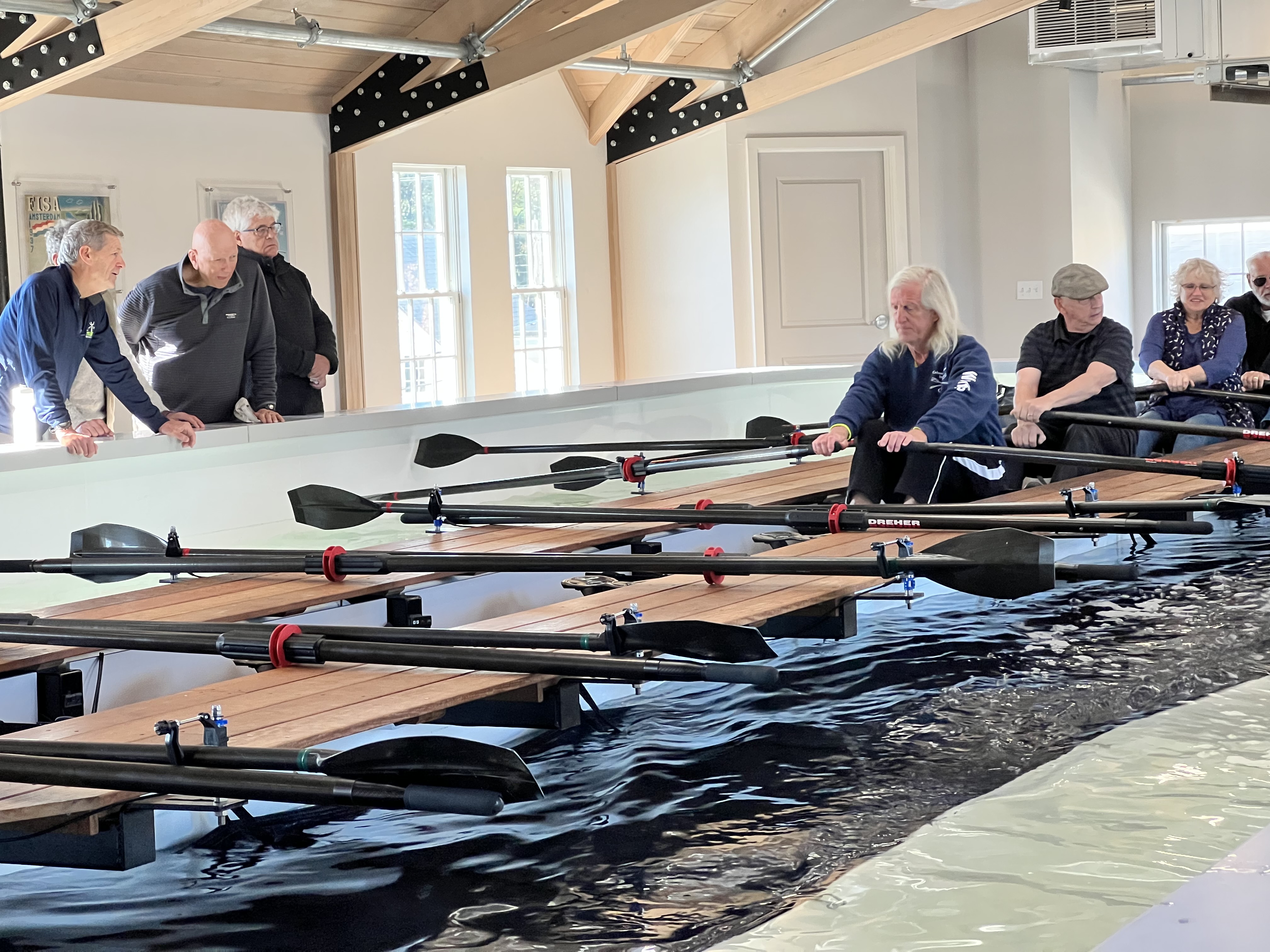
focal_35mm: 77
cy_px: 476
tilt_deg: -3.3
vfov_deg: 19.1
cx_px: 635
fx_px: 2825
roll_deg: +1.9
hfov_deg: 25.3
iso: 250
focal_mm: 9
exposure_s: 1/120
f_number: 2.8
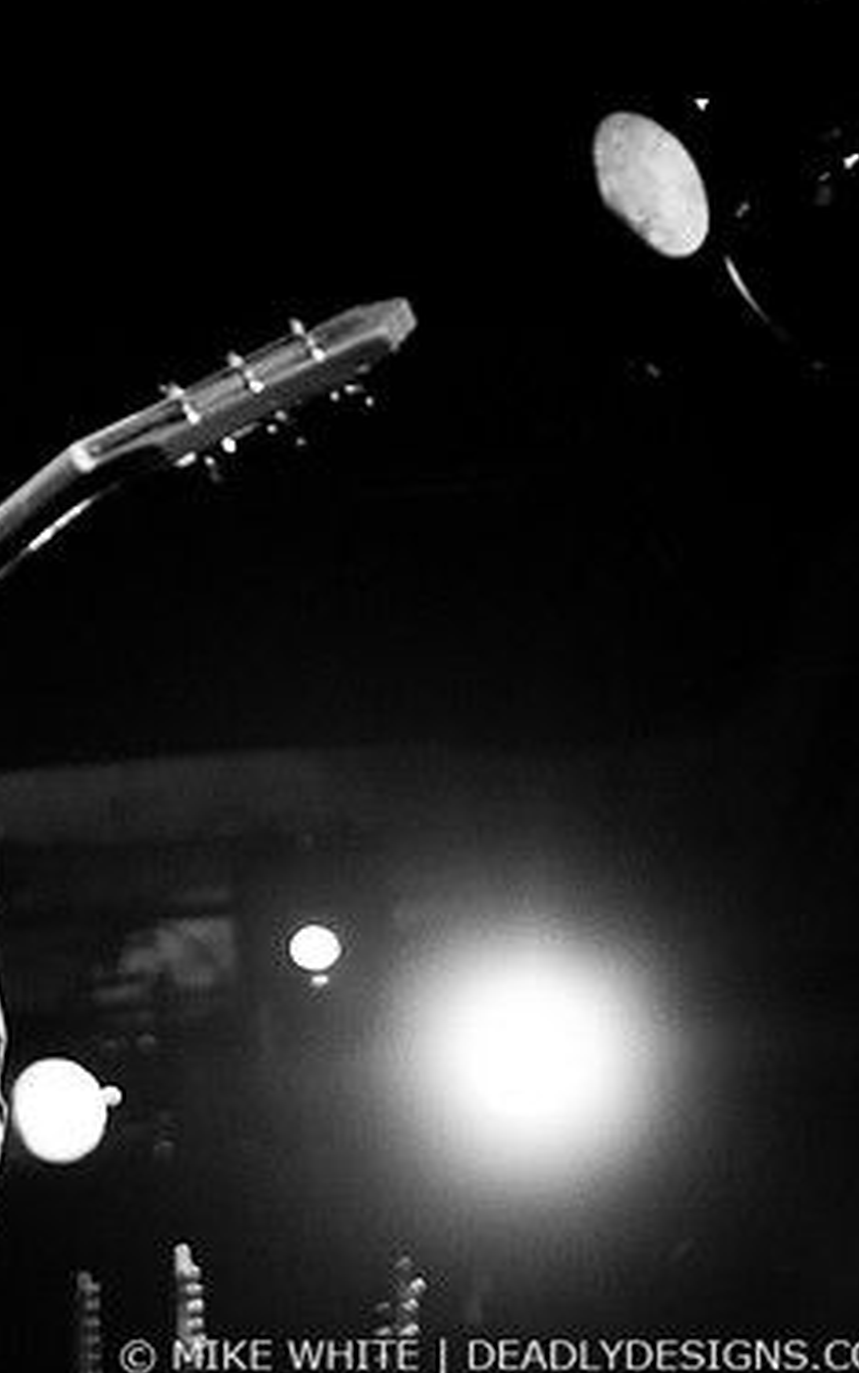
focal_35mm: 71
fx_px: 2657
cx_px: -132
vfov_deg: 29.0
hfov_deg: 17.6
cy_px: 681
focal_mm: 30
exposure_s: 1/60
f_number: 1.8
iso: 1000
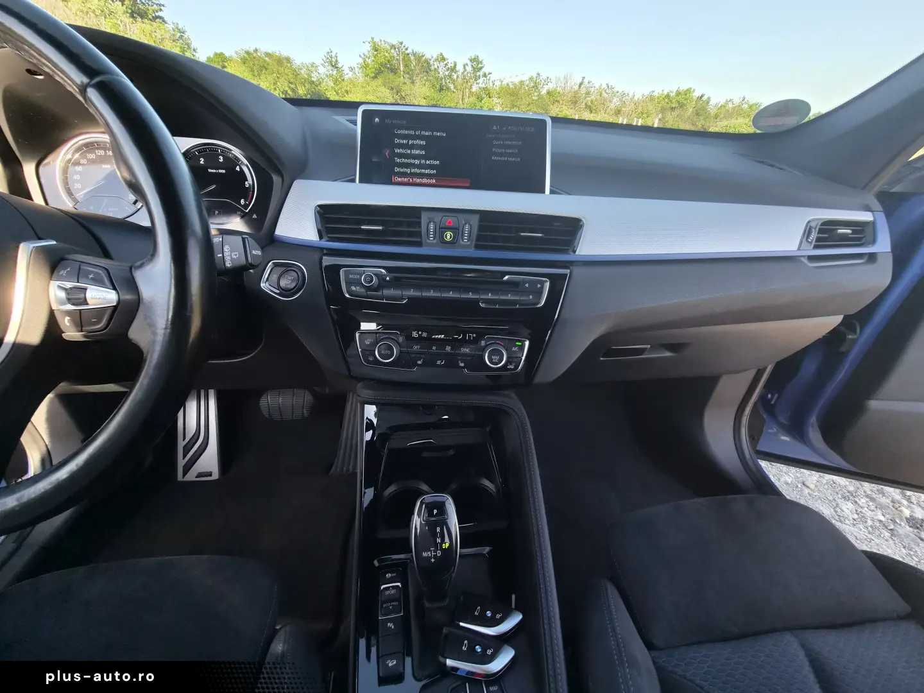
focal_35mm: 13
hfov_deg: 106.2
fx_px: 347
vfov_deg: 89.9
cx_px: 462
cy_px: 346
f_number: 2.2
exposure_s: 1/512
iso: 100
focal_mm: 2.2
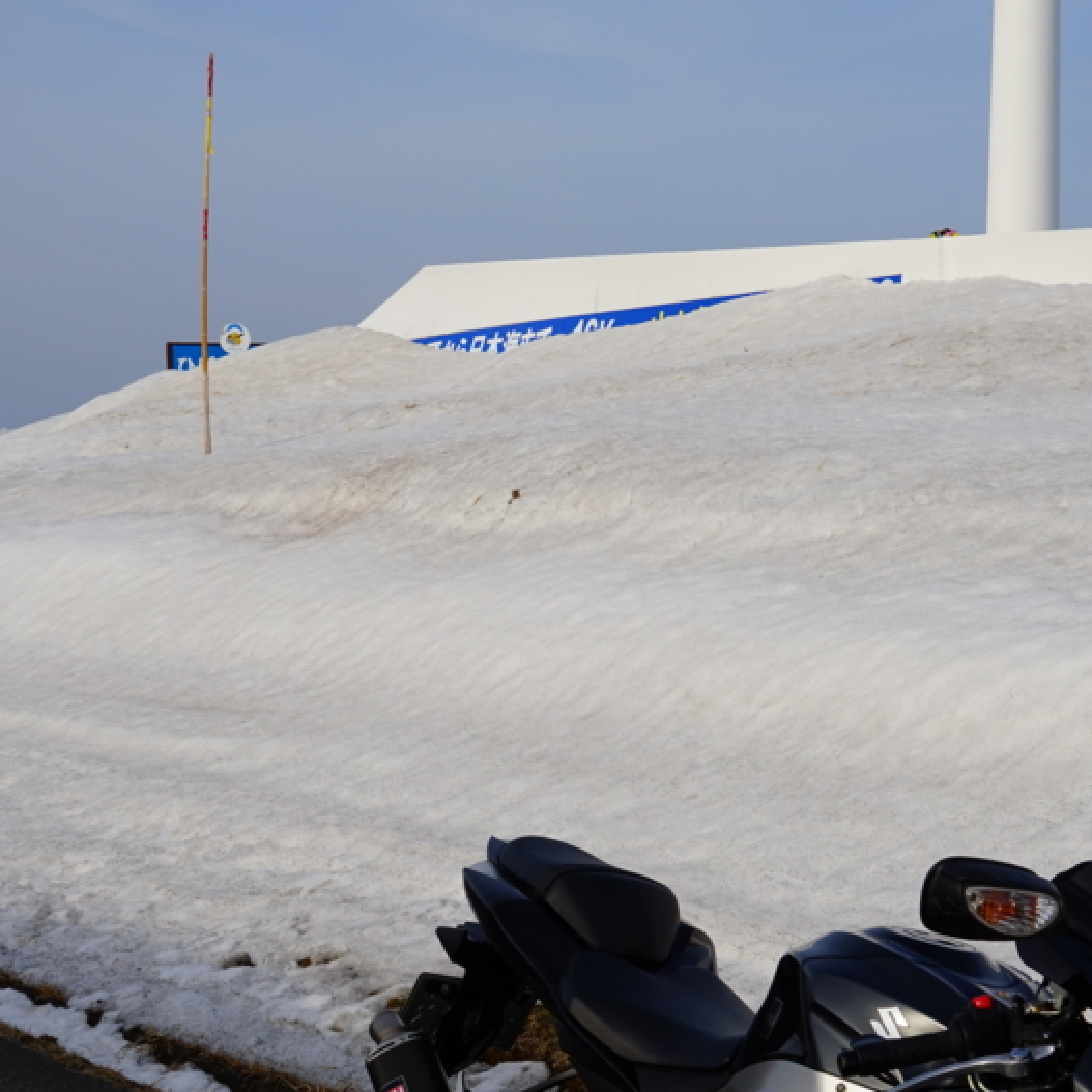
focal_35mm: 71
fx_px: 2534
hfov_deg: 24.3
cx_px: 671
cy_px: 550
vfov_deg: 24.3
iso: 100
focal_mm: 37
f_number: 11
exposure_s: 1/200
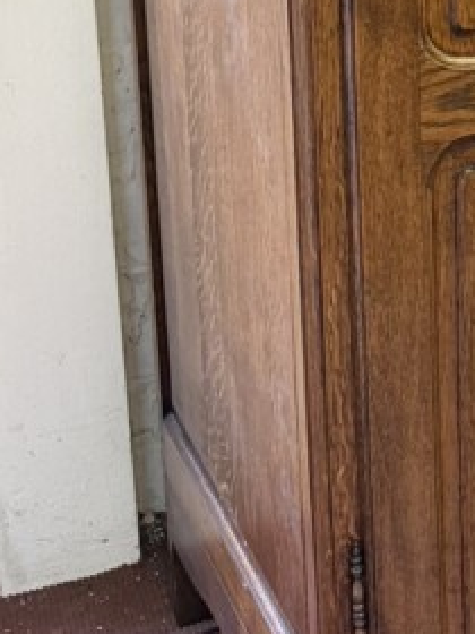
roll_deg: +0.1
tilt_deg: -11.3
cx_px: 837
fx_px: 1884
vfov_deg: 17.6
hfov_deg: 13.1
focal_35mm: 103
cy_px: -247
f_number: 1.78
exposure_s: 1/50
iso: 250
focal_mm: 6.76
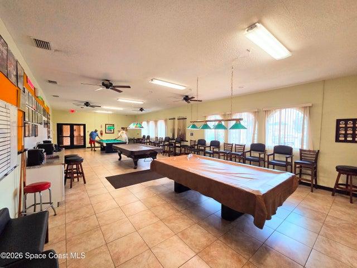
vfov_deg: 89.9
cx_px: 178
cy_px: 134
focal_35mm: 13
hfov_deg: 106.2
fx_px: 134
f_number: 2.2
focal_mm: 2.2
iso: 250
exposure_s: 1/120
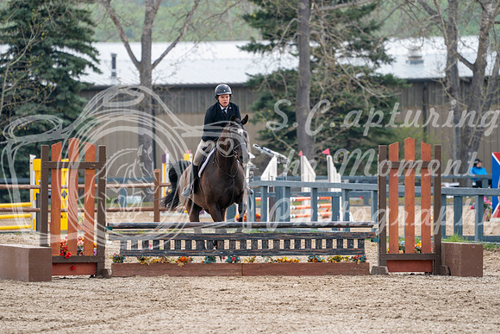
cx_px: 250
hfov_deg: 6.5
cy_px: 167
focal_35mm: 315
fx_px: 4376
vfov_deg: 4.4
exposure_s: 1/320
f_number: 5.6
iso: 200
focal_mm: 315
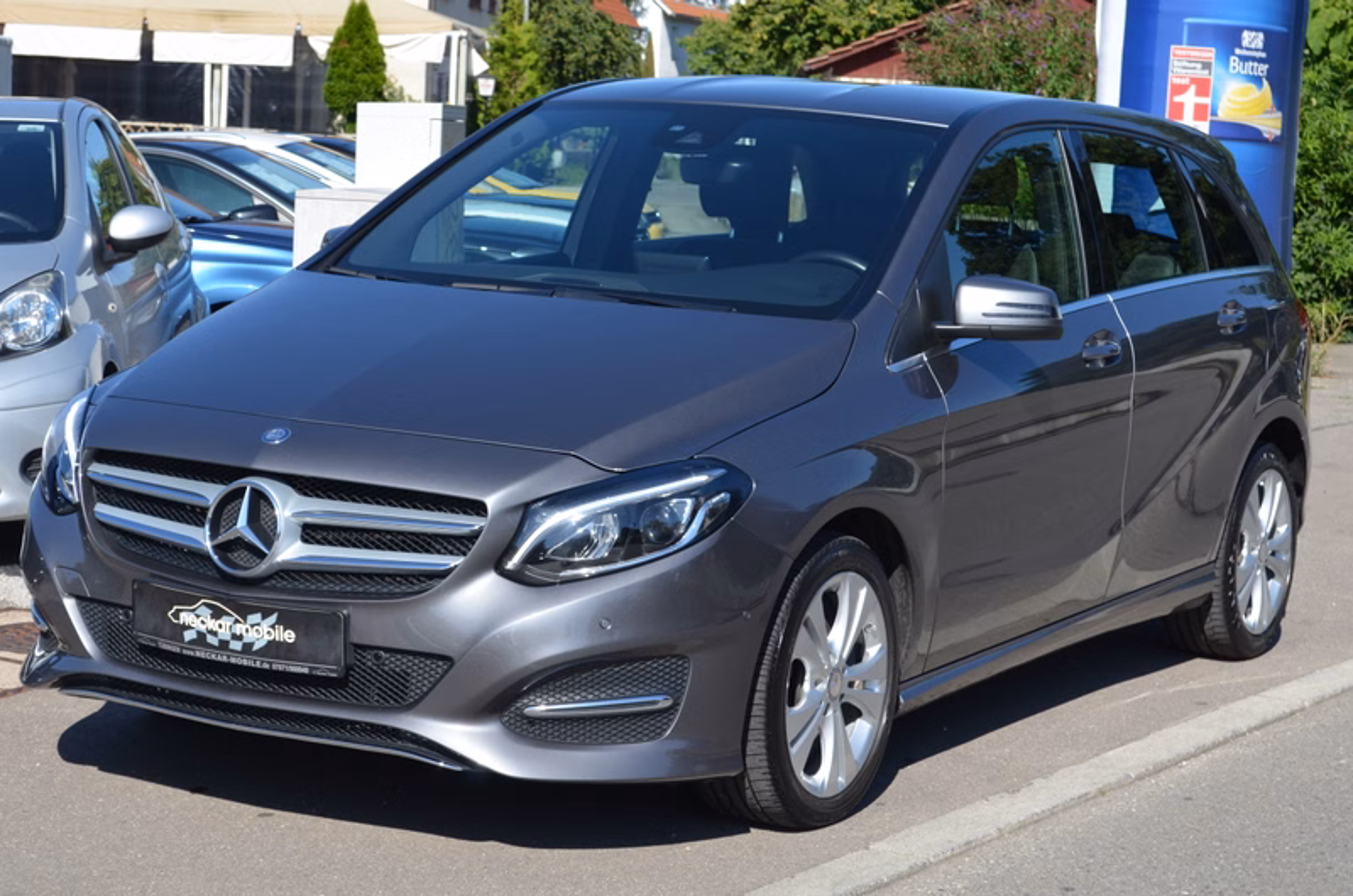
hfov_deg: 24.7
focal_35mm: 82
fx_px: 3094
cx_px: 676
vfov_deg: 16.5
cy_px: 448
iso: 125
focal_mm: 55
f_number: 8
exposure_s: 1/250
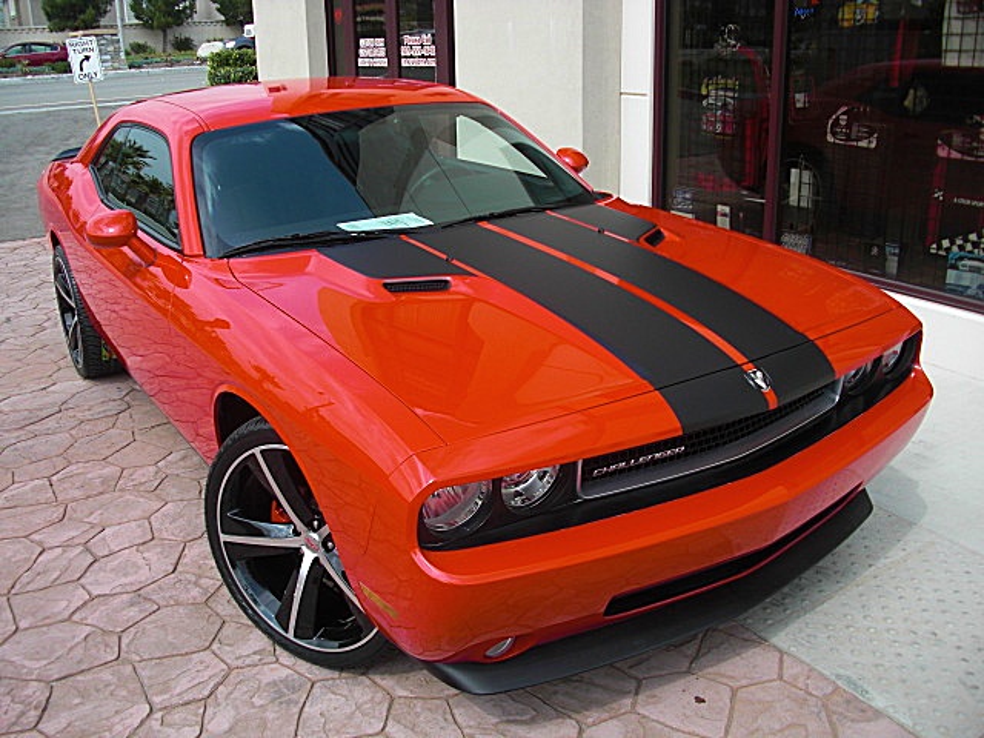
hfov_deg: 51.4
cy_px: 369
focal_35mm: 36
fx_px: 1023
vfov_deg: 39.7
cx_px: 492
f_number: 2.8
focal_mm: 6.3
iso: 50
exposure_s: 1/800
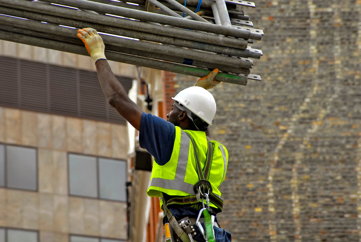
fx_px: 2033
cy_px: 121
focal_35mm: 202
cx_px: 180
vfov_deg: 6.8
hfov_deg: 10.1
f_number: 5.6
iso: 200
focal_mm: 135
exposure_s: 1/250
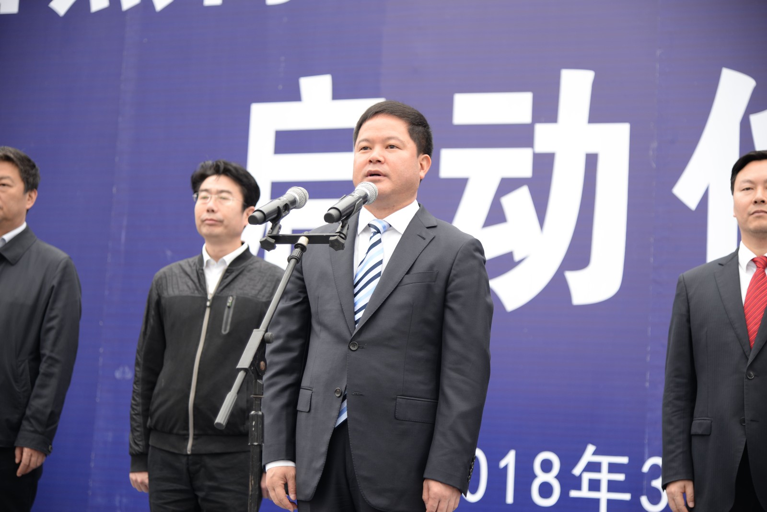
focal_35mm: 78
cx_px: 384
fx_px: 1662
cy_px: 256
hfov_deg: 26.0
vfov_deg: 17.5
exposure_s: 1/25
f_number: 4
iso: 100
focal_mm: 78
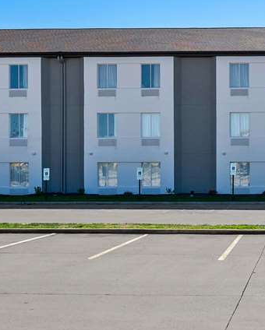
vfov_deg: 32.2
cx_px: 287
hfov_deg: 25.8
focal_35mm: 55
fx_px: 535
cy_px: 19
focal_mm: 16.5
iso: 400
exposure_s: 1/1000
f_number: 8
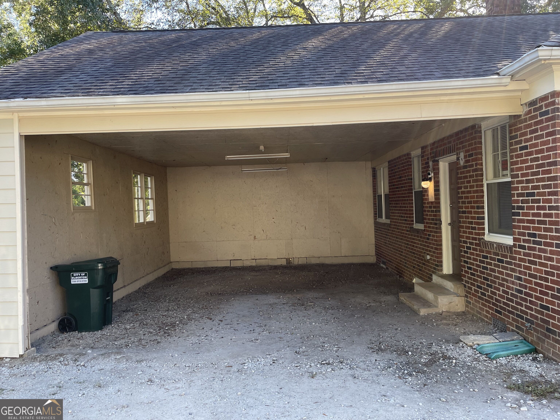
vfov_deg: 53.1
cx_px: 280
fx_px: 421
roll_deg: +2.2
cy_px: 210
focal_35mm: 26
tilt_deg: +0.3
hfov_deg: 67.3
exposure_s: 1/122
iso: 32
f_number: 1.6
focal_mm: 4.2
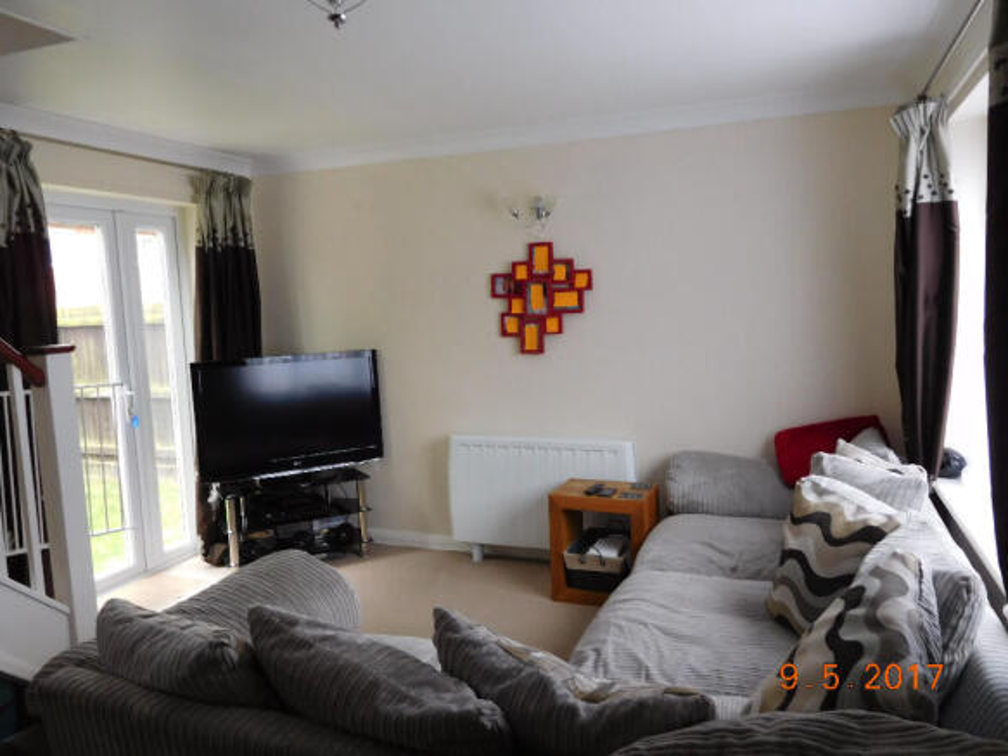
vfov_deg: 54.9
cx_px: 504
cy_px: 378
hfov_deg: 69.4
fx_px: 728
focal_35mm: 25
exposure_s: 1/30
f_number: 3.4
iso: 160
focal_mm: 4.5
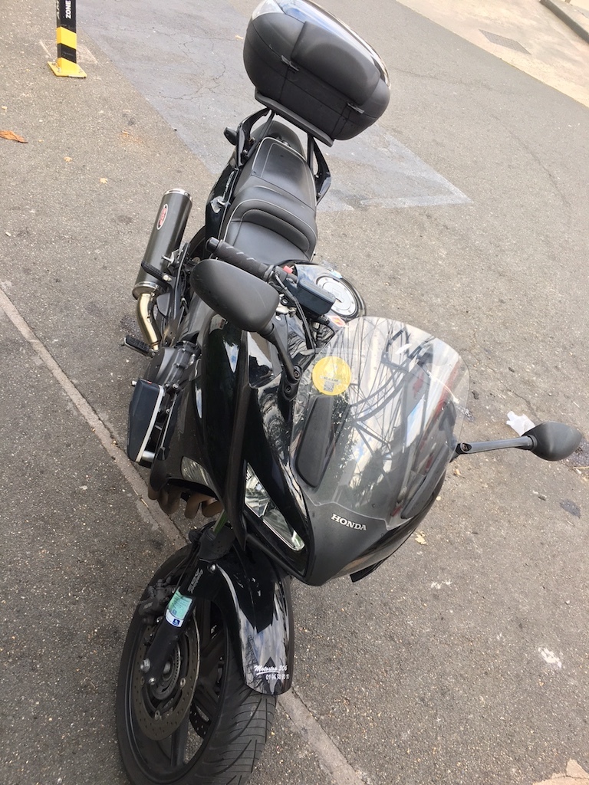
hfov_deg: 48.2
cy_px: 392
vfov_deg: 61.7
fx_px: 658
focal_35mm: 29
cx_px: 294
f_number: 2.2
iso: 32
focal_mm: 4.15
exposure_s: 1/50
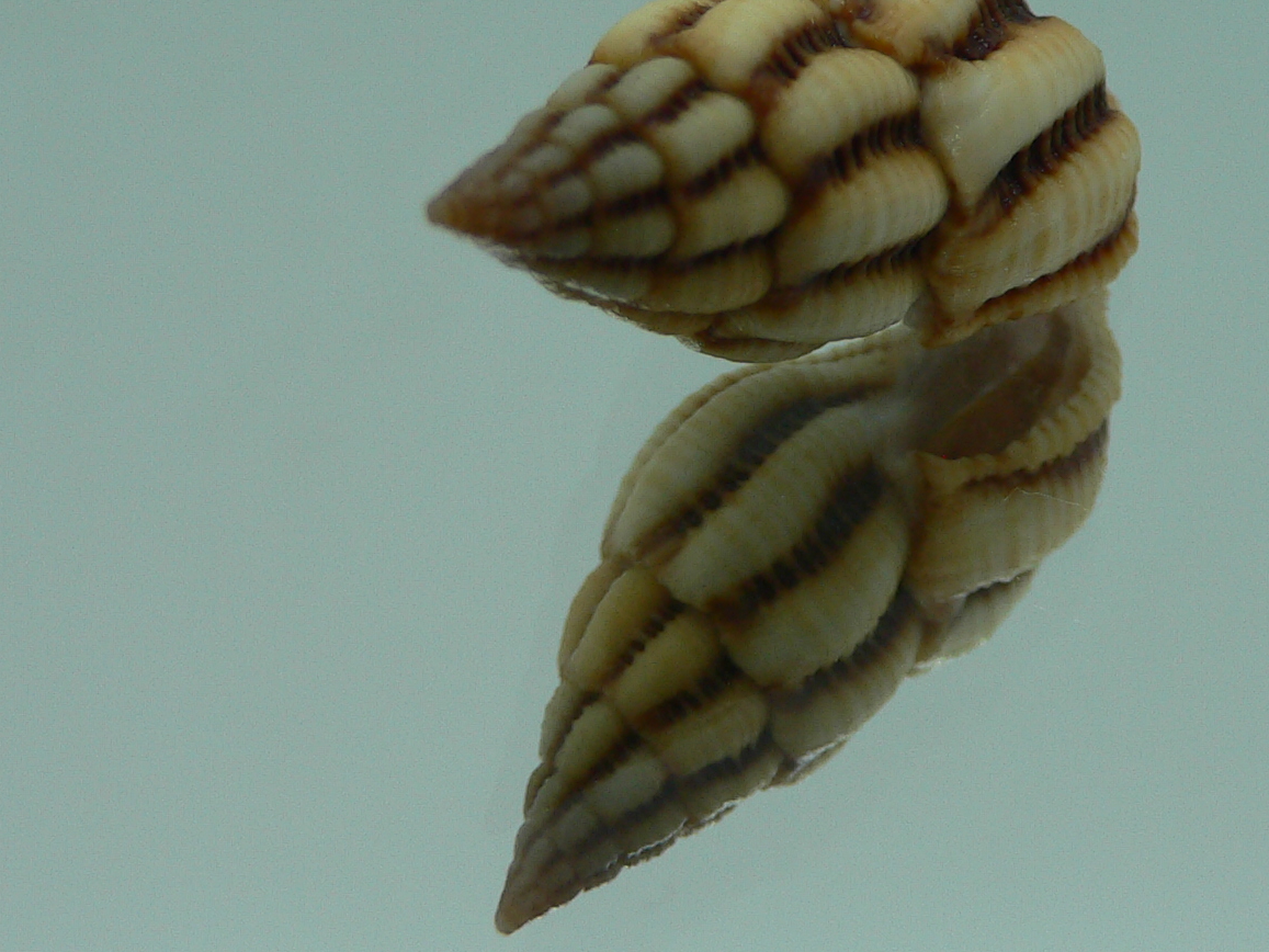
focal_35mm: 61
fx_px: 2236
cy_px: 294
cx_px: 820
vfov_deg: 23.9
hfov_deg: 31.5
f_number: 2.8
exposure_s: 1/60
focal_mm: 4.6
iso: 80
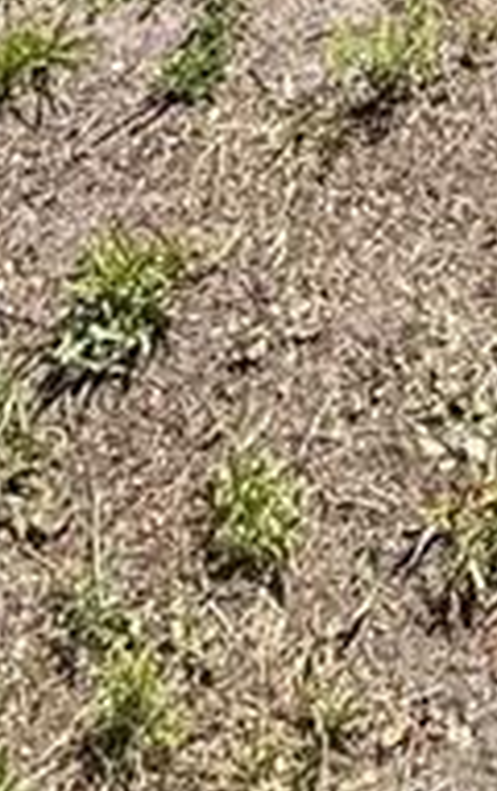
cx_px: 746
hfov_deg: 13.3
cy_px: -1276
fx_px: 2008
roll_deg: -0.6
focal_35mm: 93
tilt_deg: -4.9
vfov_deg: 13.4
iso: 64
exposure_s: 1/1368
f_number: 2.2
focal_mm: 2.22
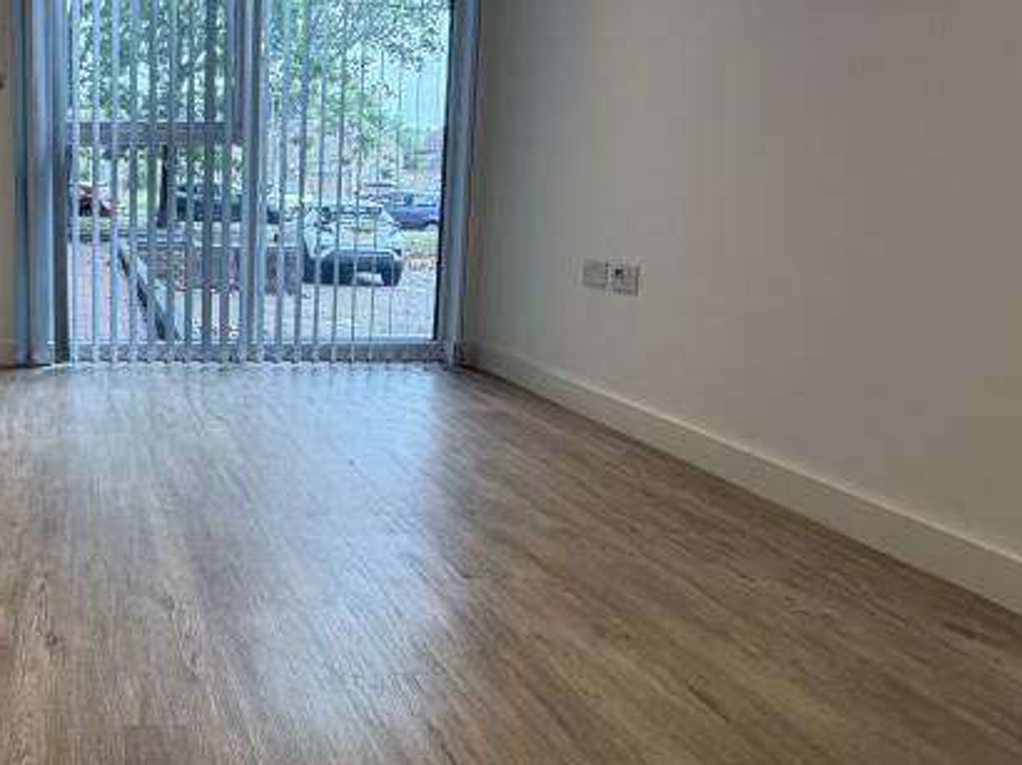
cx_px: 87
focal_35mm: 35
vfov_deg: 40.6
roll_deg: -0.4
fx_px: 1033
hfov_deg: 47.0
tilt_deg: -8.9
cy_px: 336
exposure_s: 1/100
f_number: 2.2
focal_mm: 2.22
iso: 200
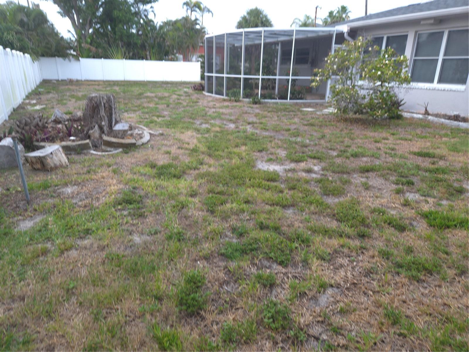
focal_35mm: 23
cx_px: 234
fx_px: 312
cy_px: 176
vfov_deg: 58.9
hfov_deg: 73.9
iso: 100
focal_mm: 5.4
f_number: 1.8
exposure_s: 1/120
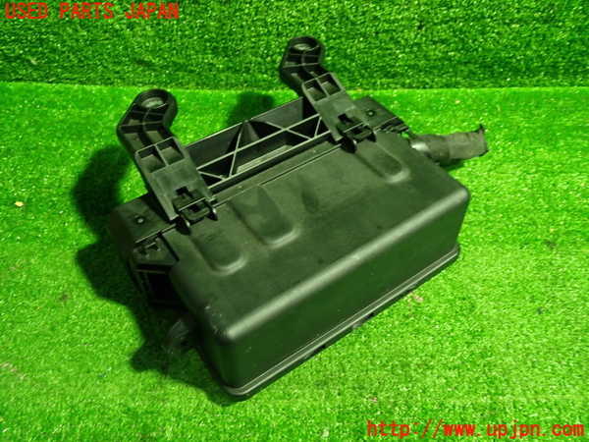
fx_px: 510
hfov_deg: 60.0
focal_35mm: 30
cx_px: 294
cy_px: 221
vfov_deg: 46.8
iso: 640
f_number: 2.3
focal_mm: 5.4
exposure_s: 1/30
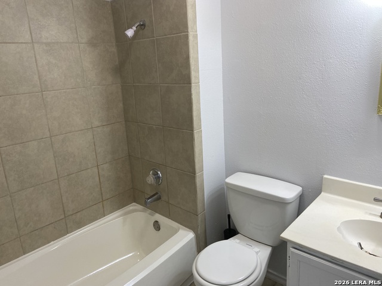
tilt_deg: -13.4
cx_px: 191
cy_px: 143
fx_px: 287
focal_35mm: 26
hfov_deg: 67.3
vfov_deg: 53.1
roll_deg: +4.1
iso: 80
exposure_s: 1/120
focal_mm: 4.25
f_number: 1.8
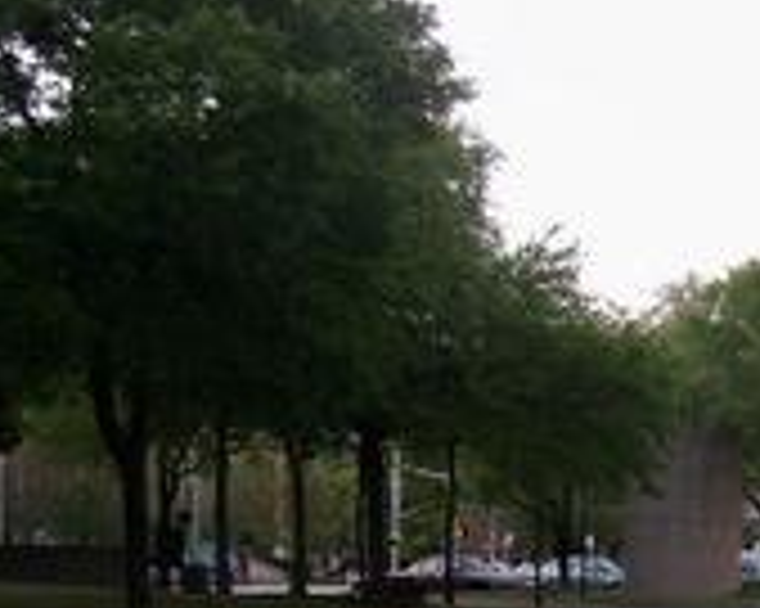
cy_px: 631
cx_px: 940
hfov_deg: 20.0
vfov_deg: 16.8
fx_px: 2001
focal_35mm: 89
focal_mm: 5.8
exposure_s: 1/90
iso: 80
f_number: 2.8
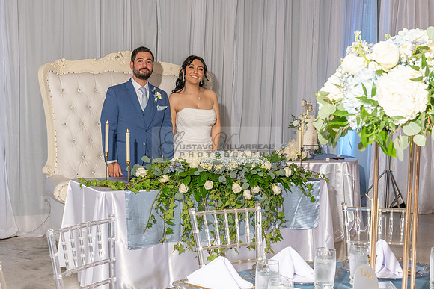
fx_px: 720
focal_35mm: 60
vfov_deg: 22.7
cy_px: 183
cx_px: 258
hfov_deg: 33.4
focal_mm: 37
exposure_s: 1/160
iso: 640
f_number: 8
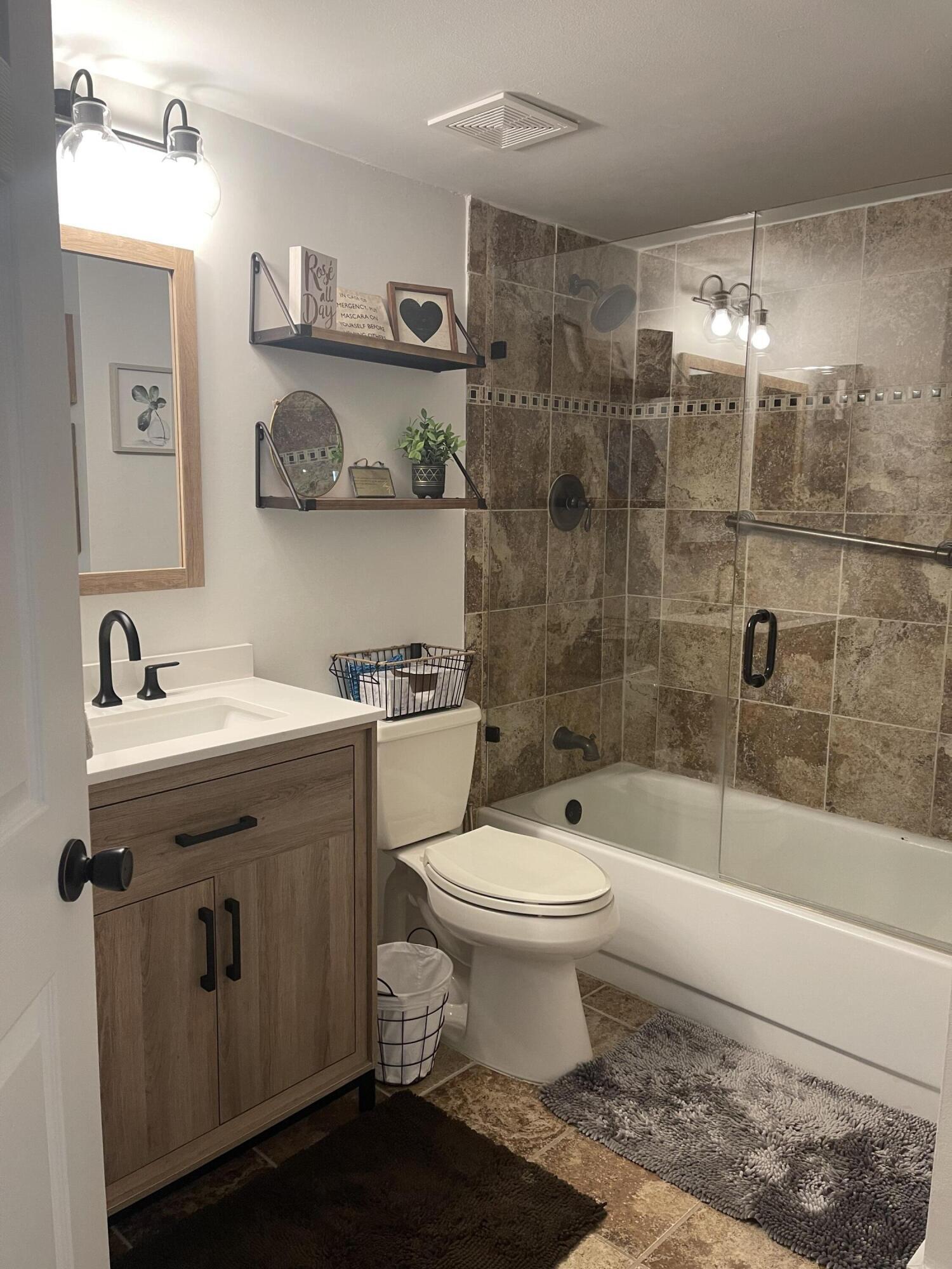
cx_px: 476
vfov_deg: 67.3
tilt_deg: -7.0
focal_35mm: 26
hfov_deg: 53.1
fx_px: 953
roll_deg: -0.6
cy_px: 634
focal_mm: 5.1
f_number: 1.6
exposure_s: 1/60
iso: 125
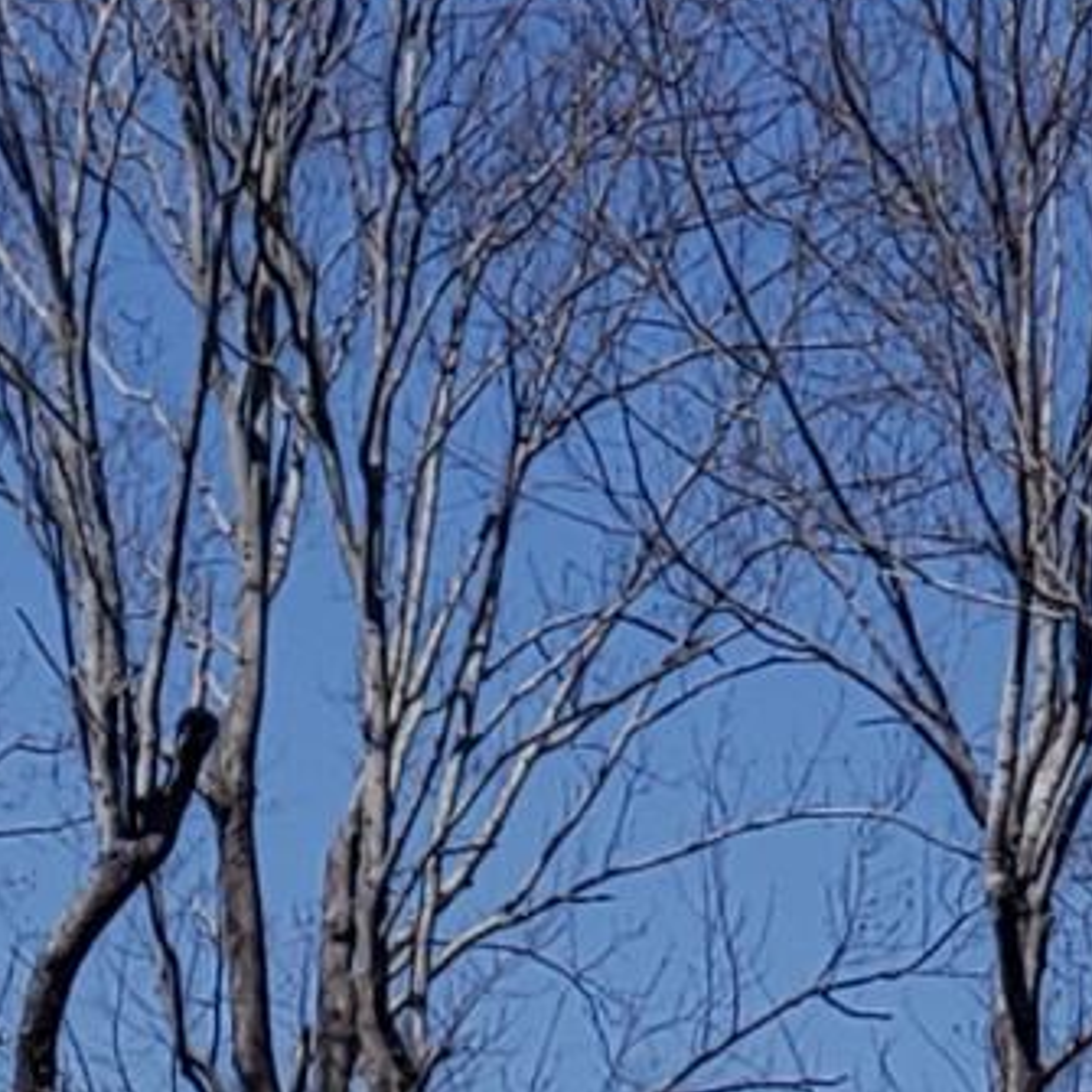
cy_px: 3462
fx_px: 14669
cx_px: 127
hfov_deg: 4.3
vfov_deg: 4.1
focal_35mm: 411
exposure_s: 1/1461
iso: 32
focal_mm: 6
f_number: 2.4
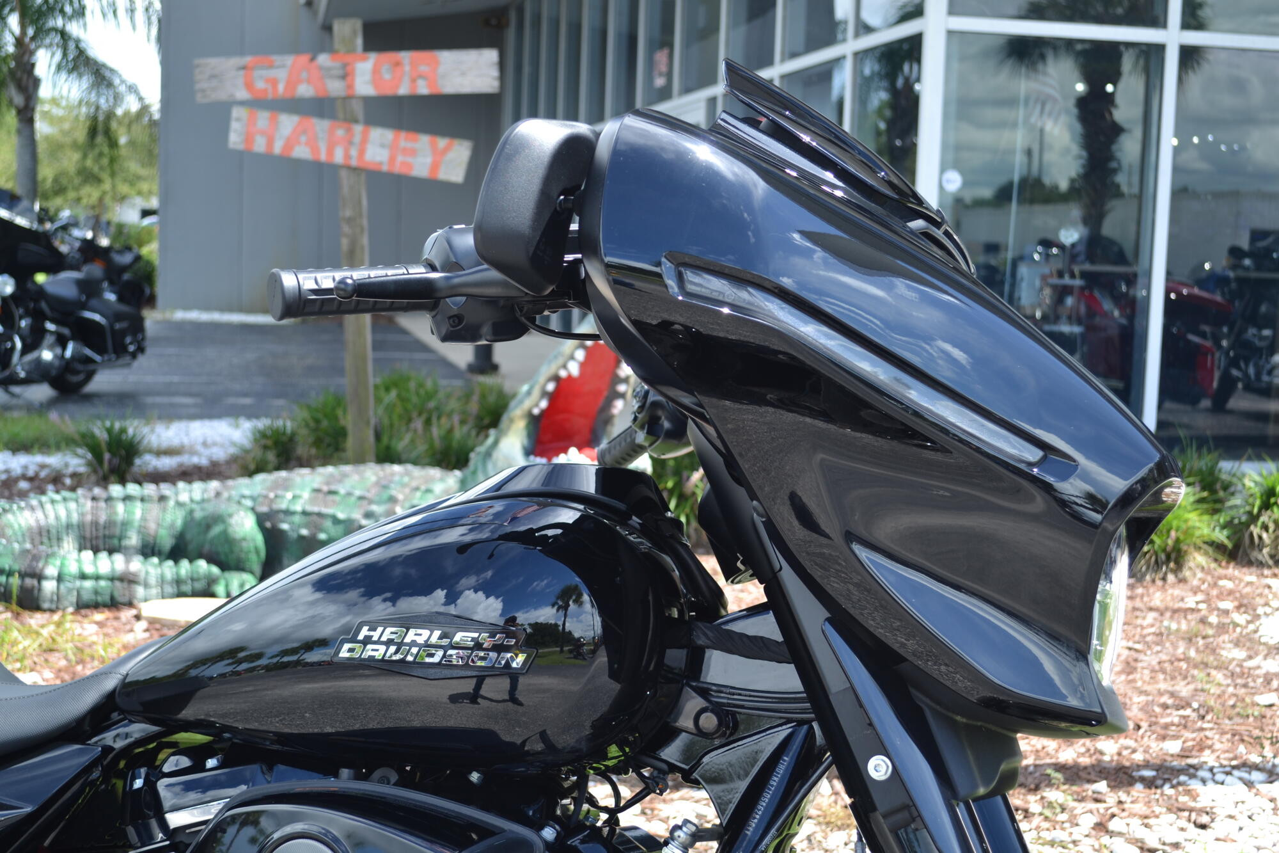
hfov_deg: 38.9
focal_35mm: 51
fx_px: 1812
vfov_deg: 26.5
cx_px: 640
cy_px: 426
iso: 100
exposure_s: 1/125
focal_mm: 34
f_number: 5.6
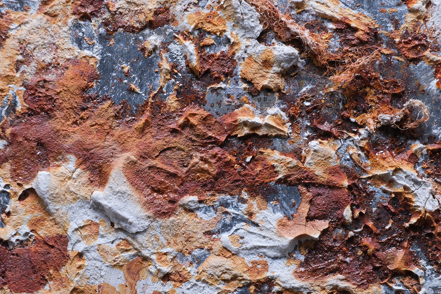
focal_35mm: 139
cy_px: 243
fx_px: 1703
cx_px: 231
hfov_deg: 14.8
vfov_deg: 9.8
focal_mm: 56
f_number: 8
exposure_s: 1/26
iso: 1000
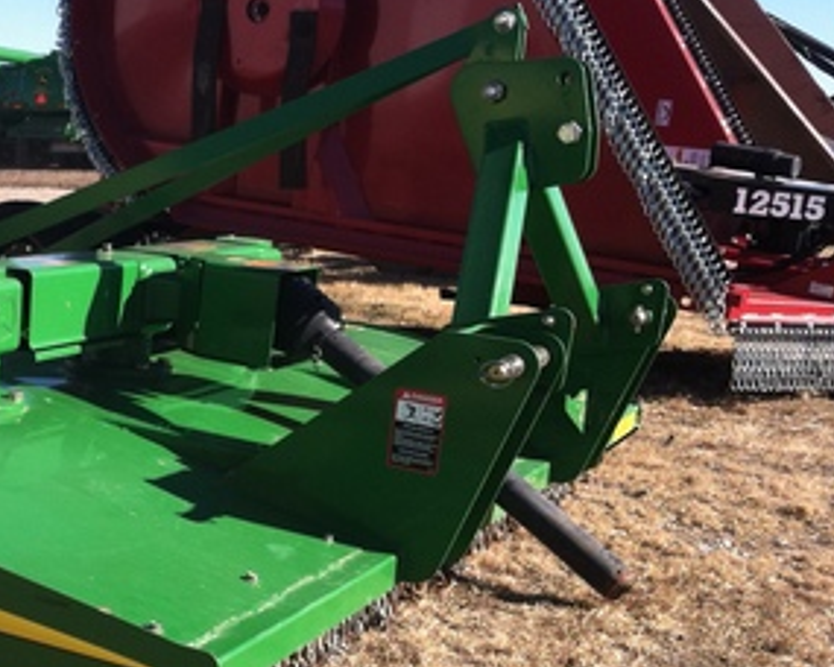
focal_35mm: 65
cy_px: 421
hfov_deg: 28.1
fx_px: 1604
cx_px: 88
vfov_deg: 23.4
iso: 80
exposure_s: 1/714
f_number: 2.8
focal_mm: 3.85
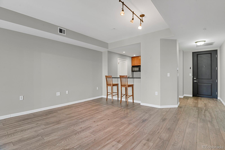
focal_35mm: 17
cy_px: 75
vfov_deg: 70.4
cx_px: 112
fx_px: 106
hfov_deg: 93.3
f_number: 8
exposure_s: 5
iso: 250
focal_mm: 17
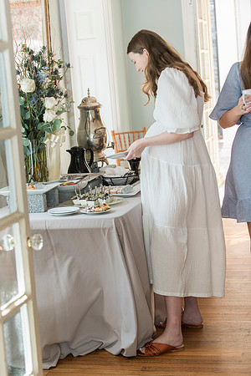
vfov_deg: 28.8
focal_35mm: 70
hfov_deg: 19.5
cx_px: 126
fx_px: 732
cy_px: 188
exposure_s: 1/125
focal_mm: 70
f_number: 4
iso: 800
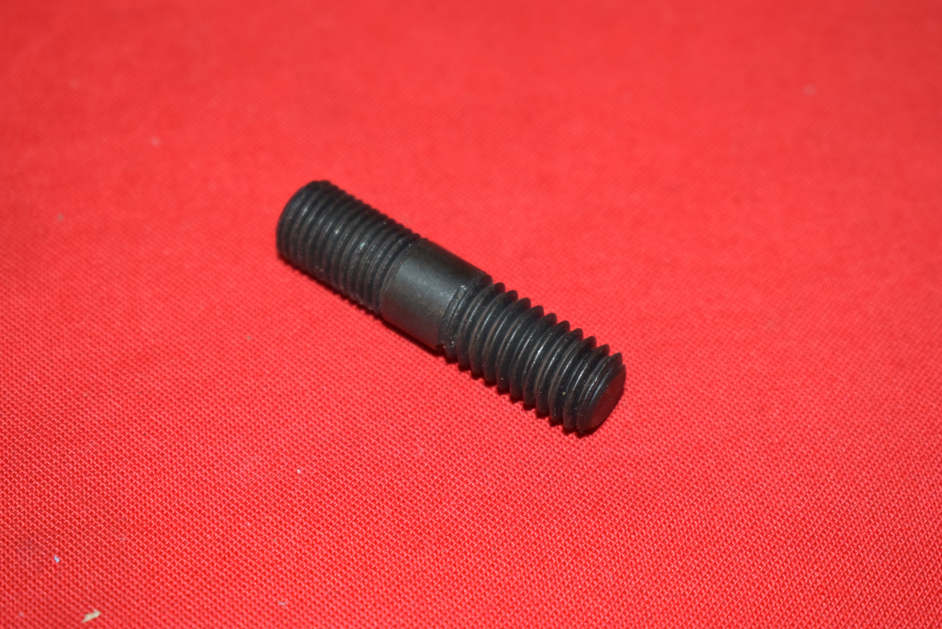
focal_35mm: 82
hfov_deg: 24.6
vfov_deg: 16.6
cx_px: 471
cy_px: 314
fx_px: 2159
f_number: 5.6
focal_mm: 55
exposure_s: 1/200
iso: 1250
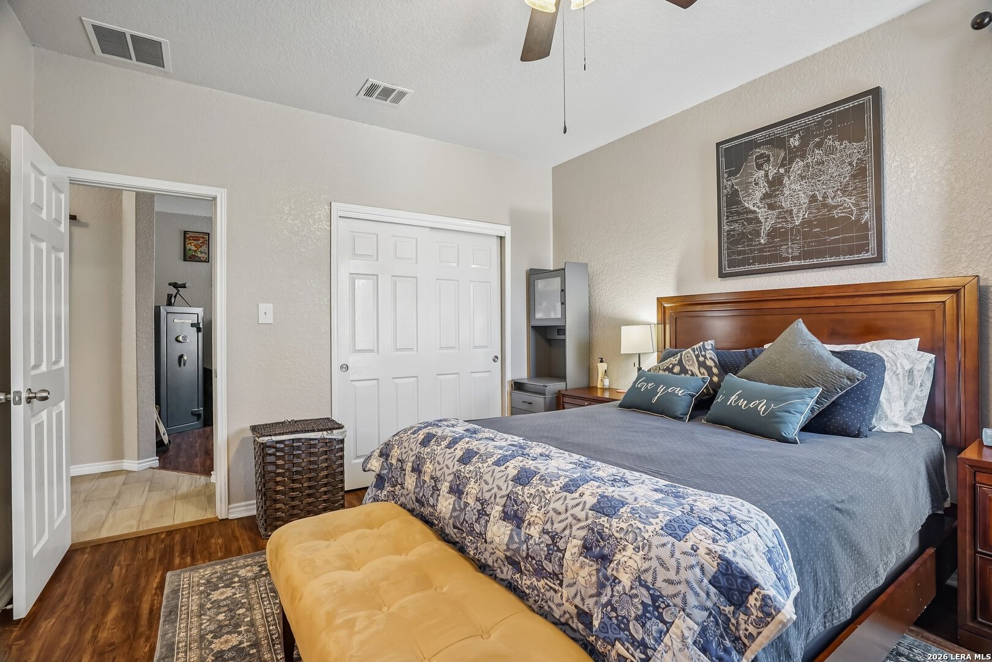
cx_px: 496
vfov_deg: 73.7
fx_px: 441
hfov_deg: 96.7
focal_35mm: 16
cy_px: 331
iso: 400
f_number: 8
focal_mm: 16
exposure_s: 1/4
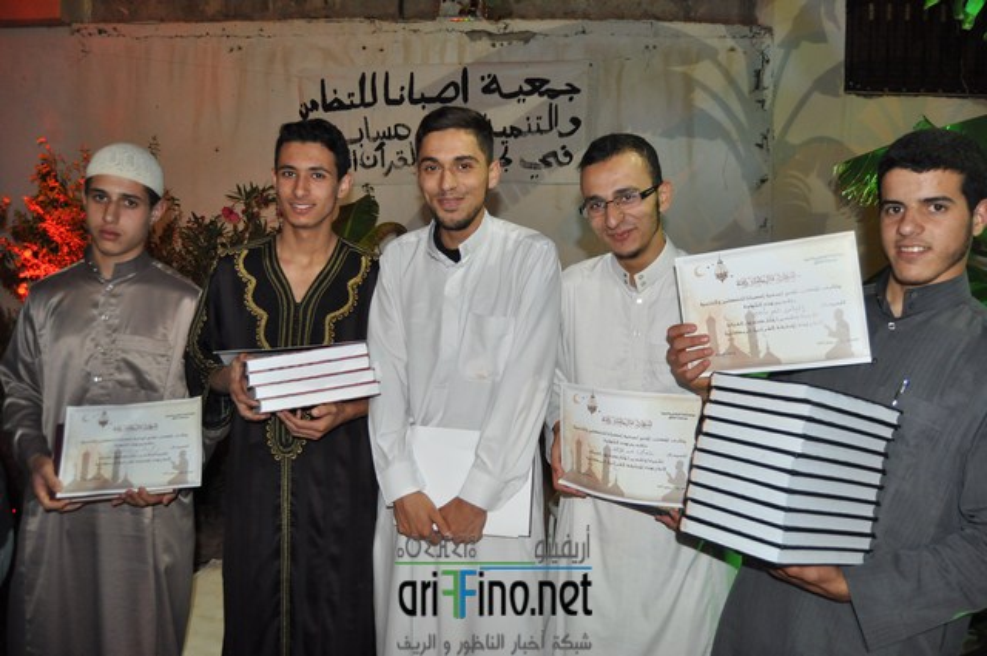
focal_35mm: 27
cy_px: 328
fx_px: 739
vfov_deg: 47.8
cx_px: 494
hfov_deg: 67.4
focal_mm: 18
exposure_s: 1/60
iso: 800
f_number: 3.5
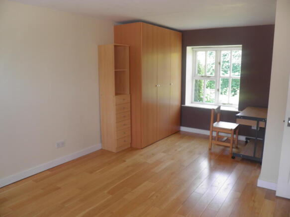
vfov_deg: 49.7
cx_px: 145
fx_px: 235
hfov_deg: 63.5
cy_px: 108
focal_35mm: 28
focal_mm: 4.9
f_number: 2.8
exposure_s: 1/30
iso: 80
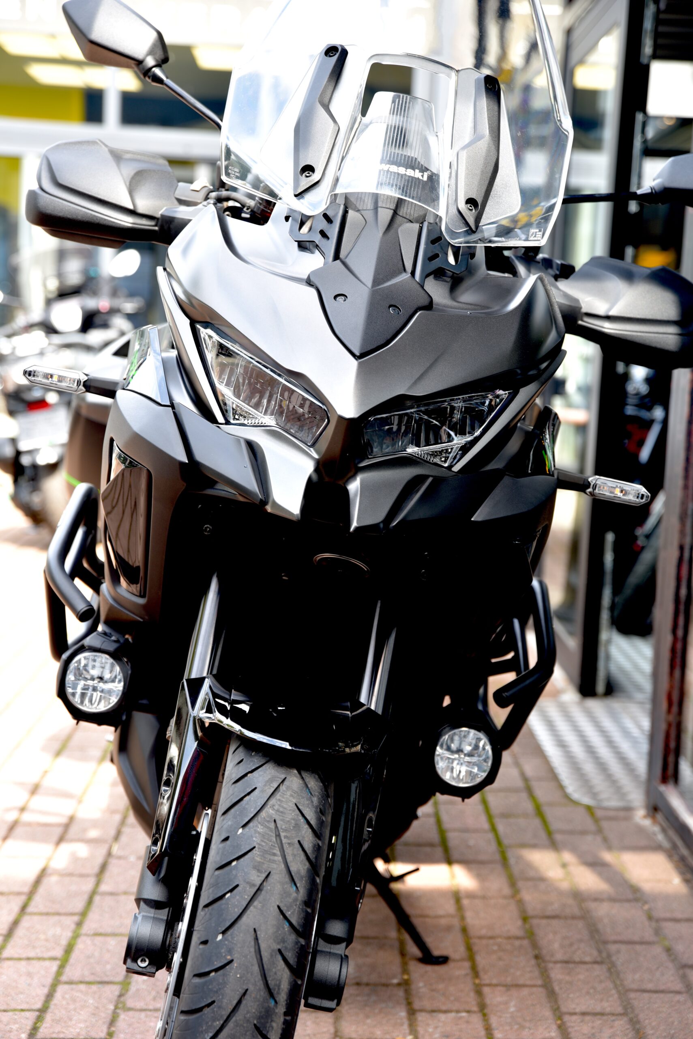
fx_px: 1875
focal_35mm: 65
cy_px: 520
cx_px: 346
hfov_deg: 20.9
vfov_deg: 30.9
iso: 100
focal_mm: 65
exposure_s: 1/60
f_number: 3.5
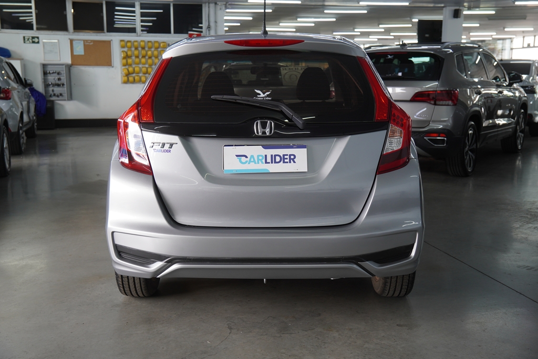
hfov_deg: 46.4
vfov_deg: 31.9
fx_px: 628
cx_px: 269
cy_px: 180
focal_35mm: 42
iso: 200
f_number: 3.2
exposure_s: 1/60
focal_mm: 28
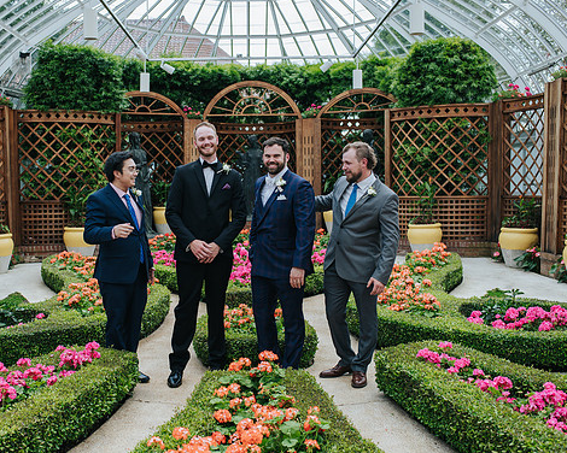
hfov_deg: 42.7
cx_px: 227
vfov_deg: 34.9
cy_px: 228
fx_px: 722
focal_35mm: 43
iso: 500
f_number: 3.5
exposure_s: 1/1250
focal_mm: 35
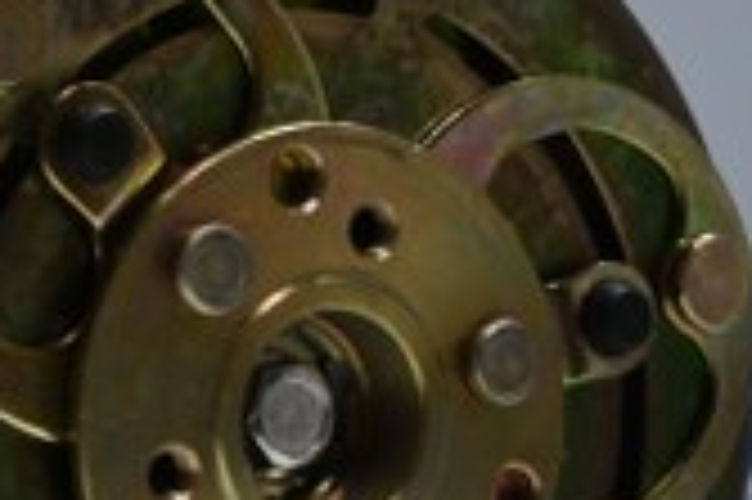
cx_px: -320
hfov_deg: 10.0
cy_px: 414
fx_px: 4169
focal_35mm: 200
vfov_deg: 6.8
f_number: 5.3
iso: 900
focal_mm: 37
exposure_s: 1/60
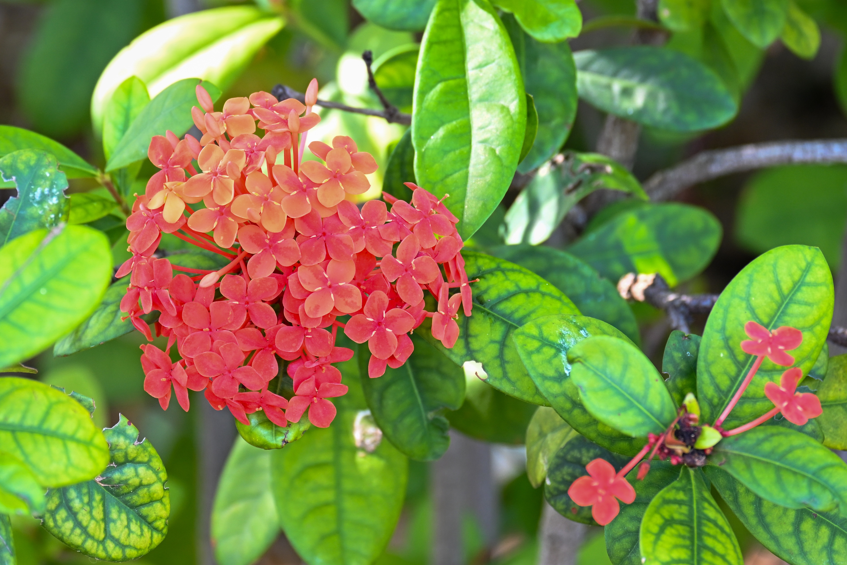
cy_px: 230
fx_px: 8016
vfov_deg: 4.0
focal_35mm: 341
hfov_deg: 6.0
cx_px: 338
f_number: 5.3
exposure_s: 1/30
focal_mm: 155
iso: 400
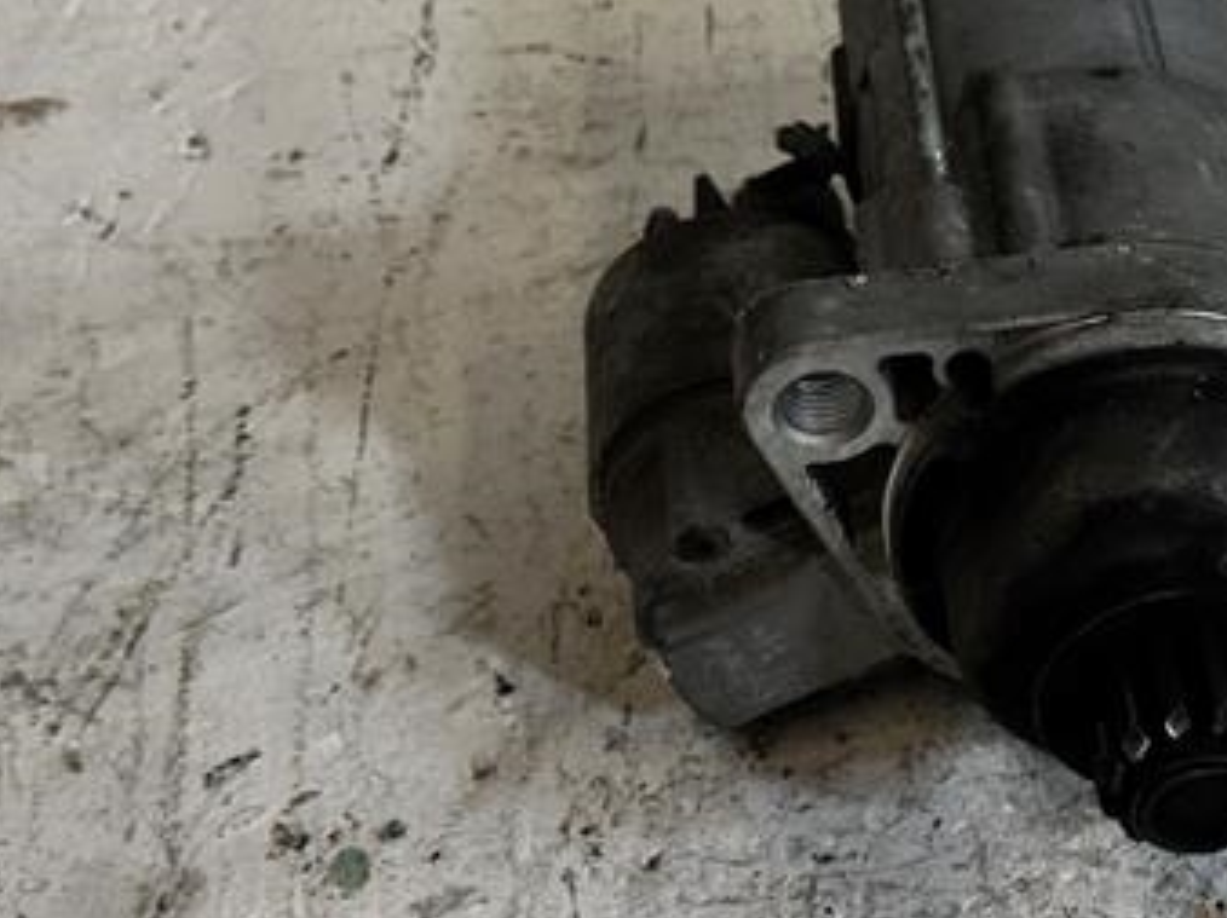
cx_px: 1136
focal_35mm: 91
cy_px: 345
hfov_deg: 21.0
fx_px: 3223
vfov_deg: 16.2
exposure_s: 1/100
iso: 64
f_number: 1.78
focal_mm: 6.86
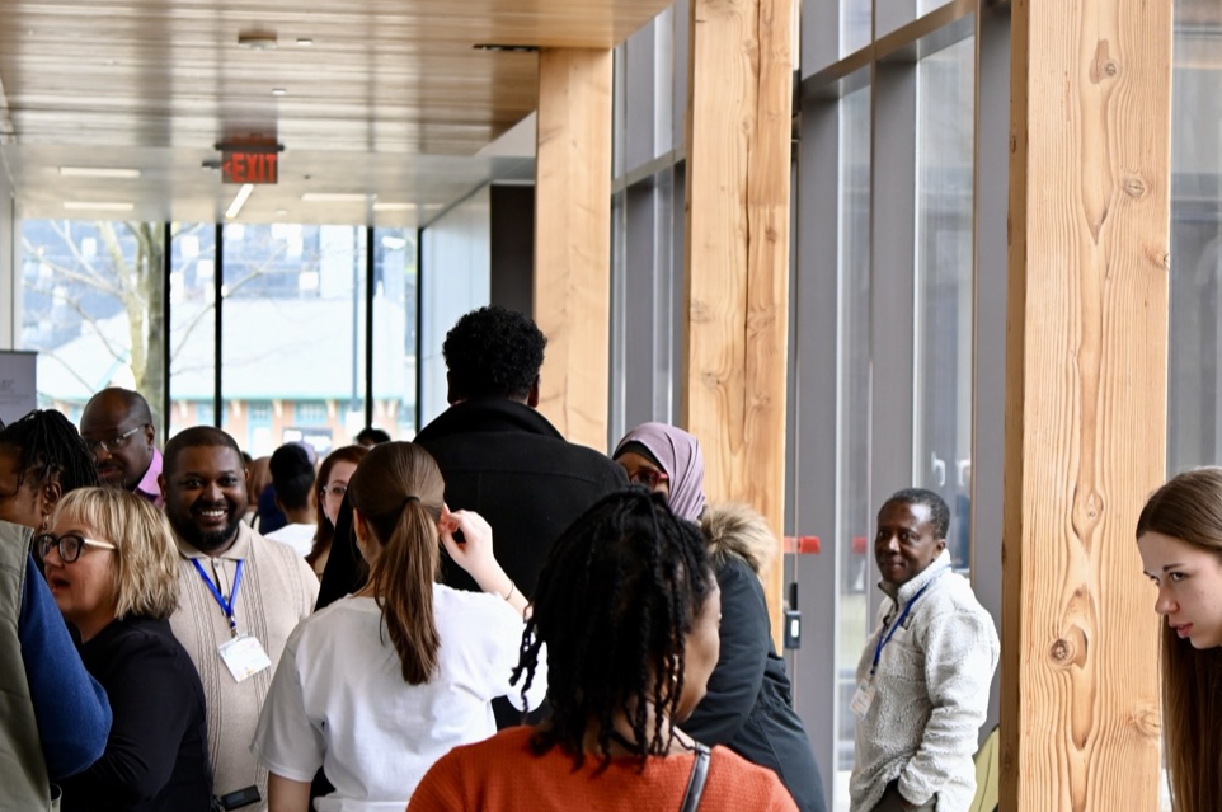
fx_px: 3526
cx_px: 840
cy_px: 593
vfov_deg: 13.1
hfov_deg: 19.6
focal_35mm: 104
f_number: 4.5
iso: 400
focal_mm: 50
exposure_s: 1/160
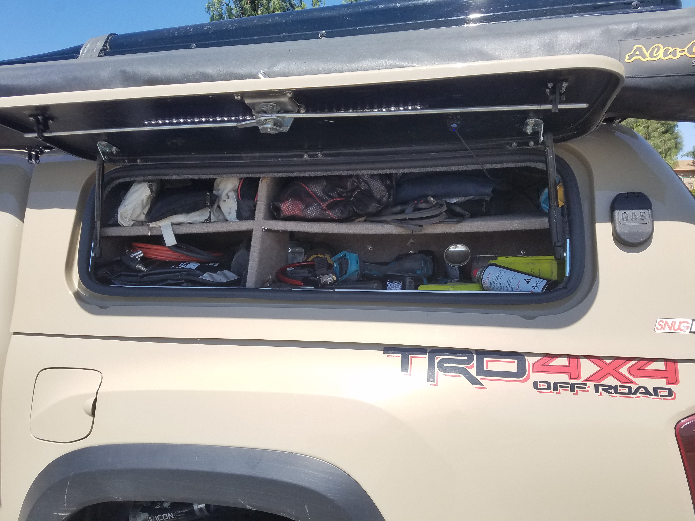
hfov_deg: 67.3
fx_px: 522
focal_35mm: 26
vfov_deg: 53.1
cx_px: 348
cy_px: 260
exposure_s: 1/1428
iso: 50
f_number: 1.7
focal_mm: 4.2
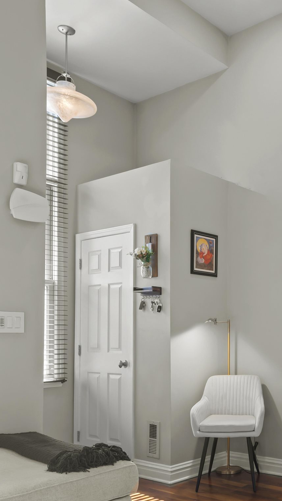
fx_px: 479
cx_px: 311
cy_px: 327
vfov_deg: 54.4
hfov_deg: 29.5
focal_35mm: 36
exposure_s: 1/2
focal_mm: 17
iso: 100
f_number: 8
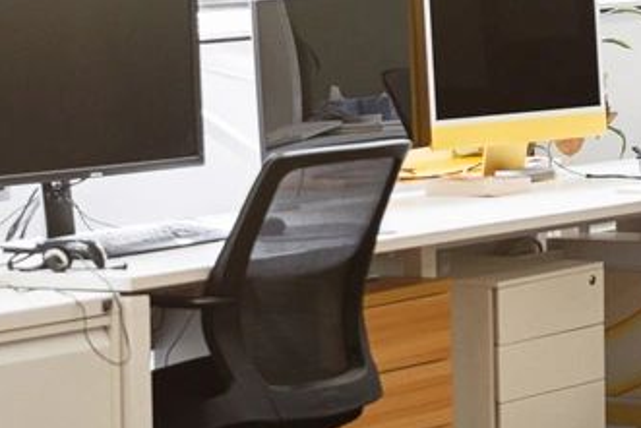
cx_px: 952
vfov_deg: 6.1
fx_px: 3990
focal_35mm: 224
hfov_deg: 9.0
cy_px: -120
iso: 320
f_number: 1.4
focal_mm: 35
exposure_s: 1/250
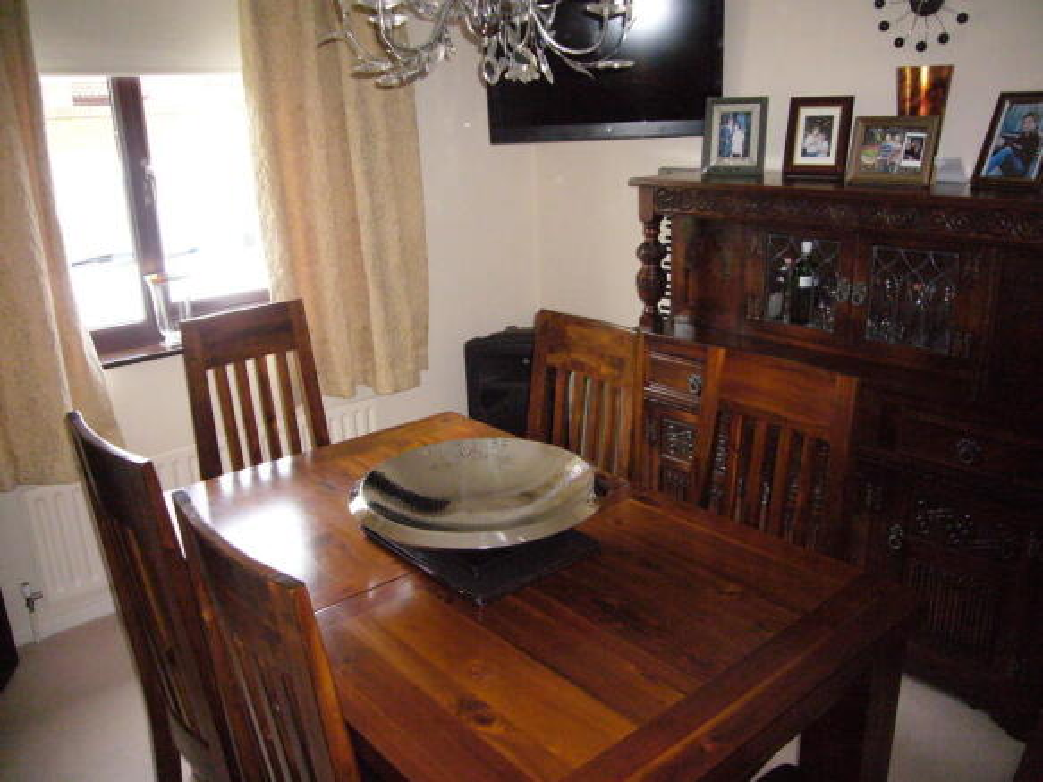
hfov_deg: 63.5
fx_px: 843
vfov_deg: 49.7
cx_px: 522
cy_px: 391
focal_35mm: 28
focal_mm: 4.6
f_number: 2.8
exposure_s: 1/30
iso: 400
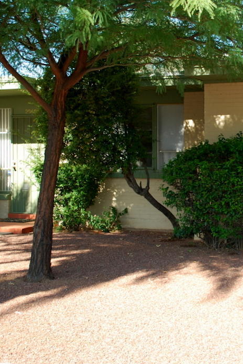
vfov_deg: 32.9
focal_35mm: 61
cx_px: 235
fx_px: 618
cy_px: 162
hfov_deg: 21.6
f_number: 4
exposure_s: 1/160
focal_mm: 22
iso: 100
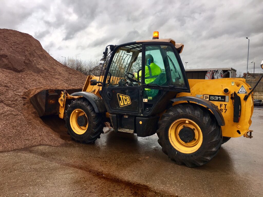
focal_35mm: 29
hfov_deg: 61.7
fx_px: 220
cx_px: 132
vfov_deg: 48.2
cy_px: 98
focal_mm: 4.15
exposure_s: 1/212
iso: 25
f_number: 2.2
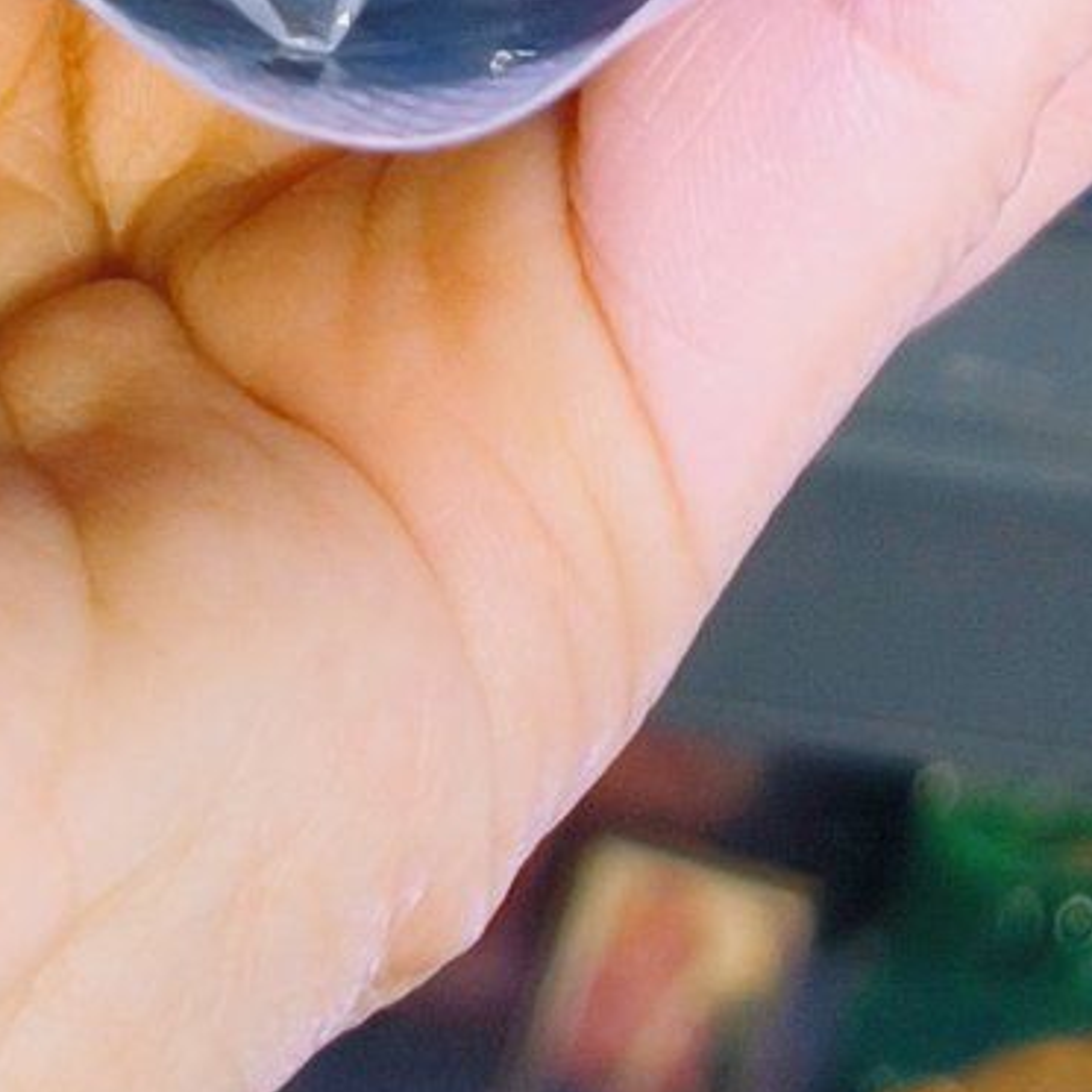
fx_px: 5782
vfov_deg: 9.5
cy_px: -1634
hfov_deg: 10.5
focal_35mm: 162
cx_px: 1588
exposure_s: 1/100
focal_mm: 4.71
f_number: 1.79
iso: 296
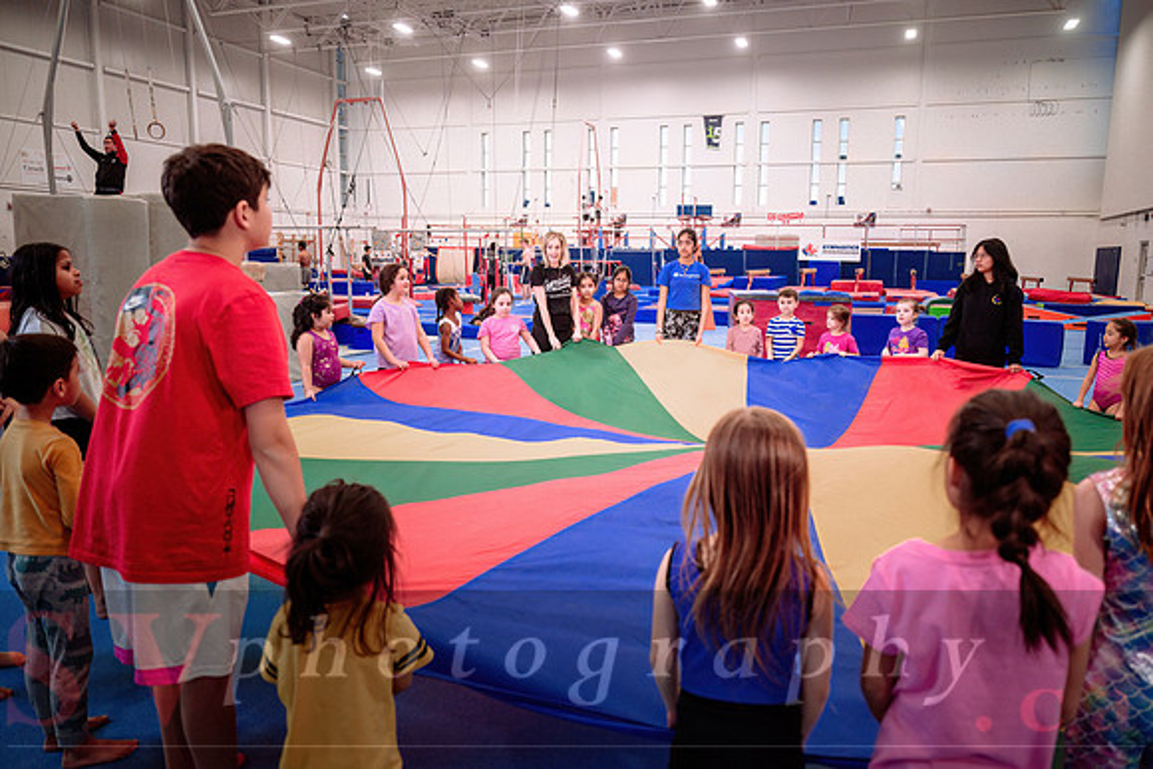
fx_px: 828
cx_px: 602
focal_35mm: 26
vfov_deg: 49.8
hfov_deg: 69.7
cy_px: 386
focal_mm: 24
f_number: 3.2
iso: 1600
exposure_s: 1/400
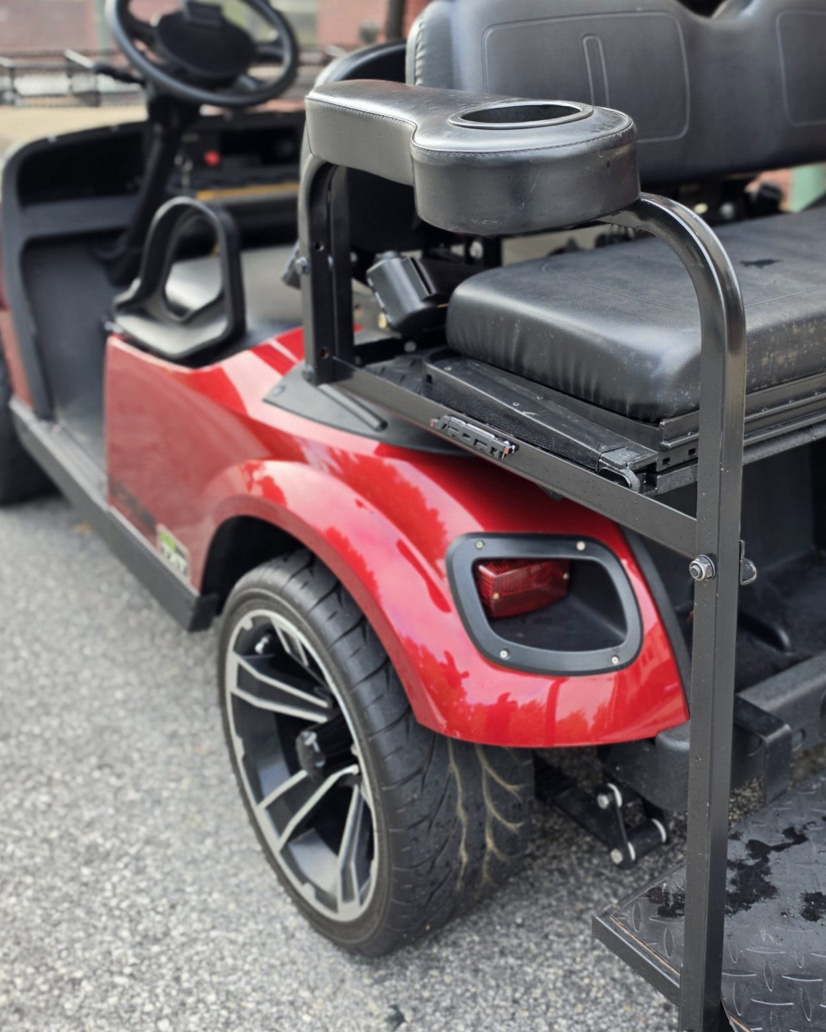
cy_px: 315
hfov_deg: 39.8
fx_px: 1130
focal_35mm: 37
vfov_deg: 48.0
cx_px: 530
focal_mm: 6.5
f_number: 1.4
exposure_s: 1/180
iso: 25
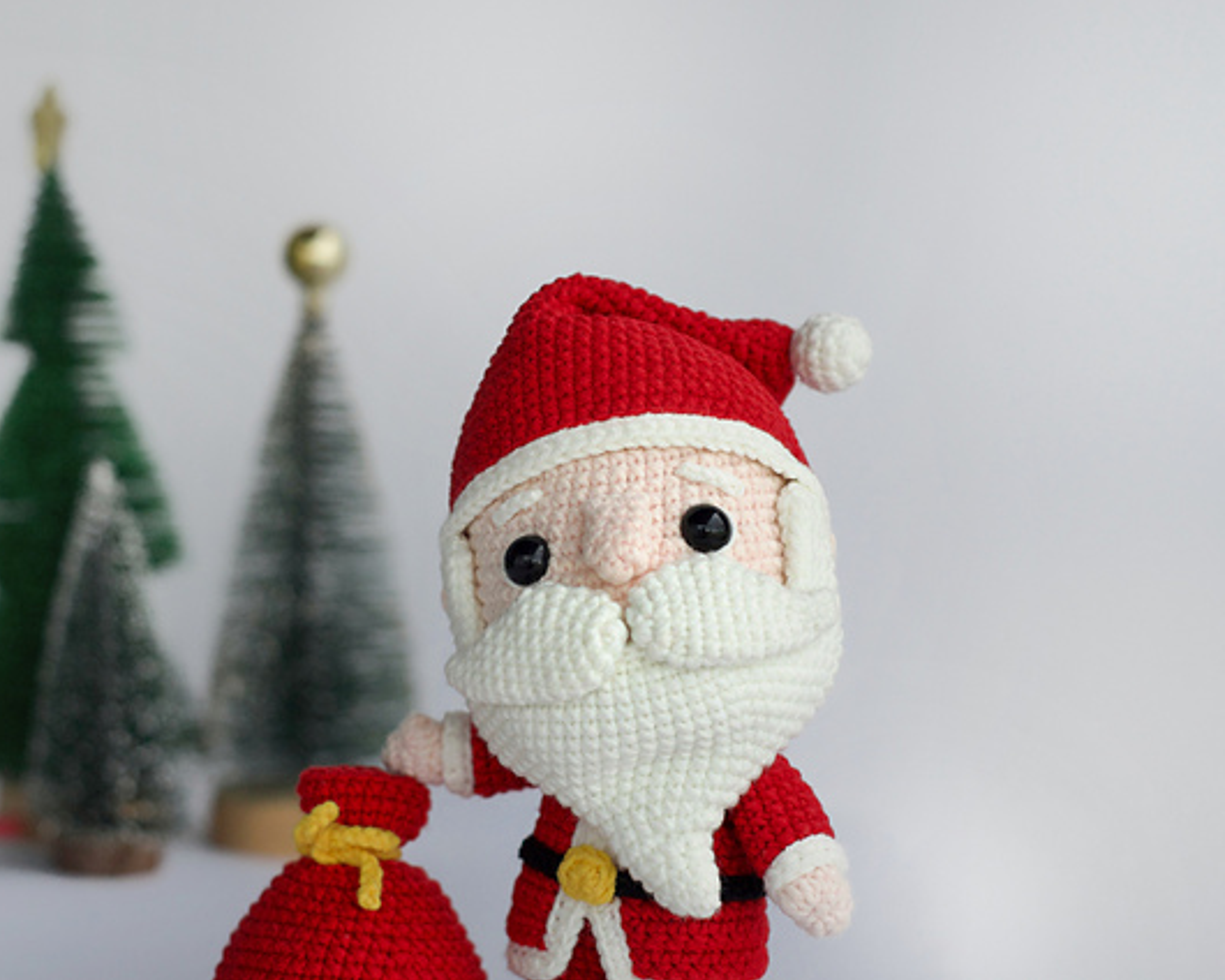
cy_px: 491
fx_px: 3082
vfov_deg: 18.1
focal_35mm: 85
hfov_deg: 22.5
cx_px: 559
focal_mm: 50
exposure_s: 1/160
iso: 400
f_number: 3.2
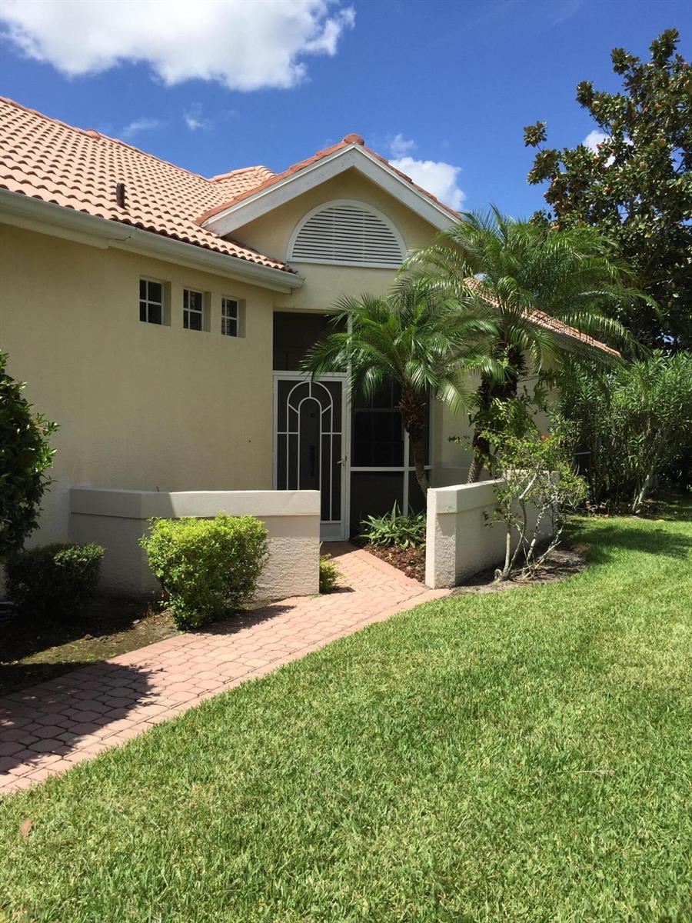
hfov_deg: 48.2
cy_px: 462
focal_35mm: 29
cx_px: 346
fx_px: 773
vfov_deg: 61.7
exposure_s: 1/2083
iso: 32
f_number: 2.2
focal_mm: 4.15
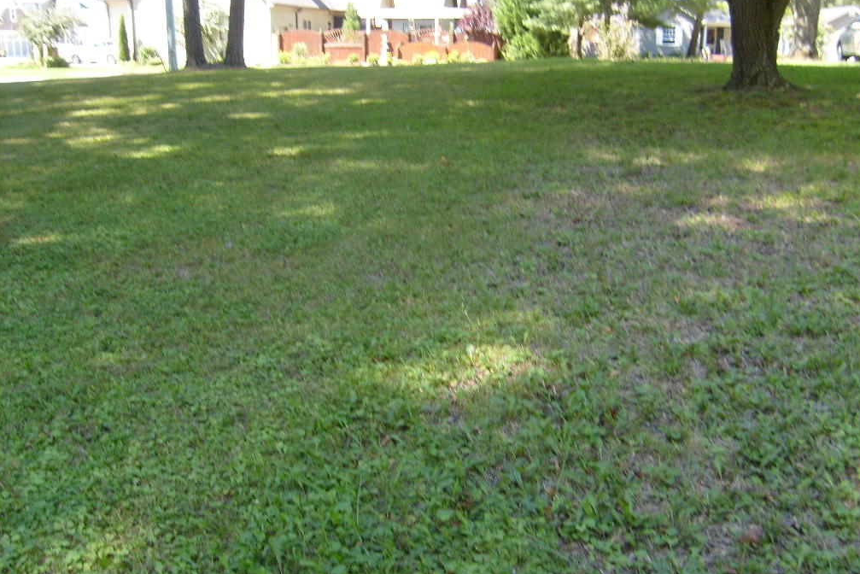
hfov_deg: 51.9
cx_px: 435
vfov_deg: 36.0
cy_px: 290
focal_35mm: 37
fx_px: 884
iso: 80
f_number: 2.8
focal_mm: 5.8
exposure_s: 1/180
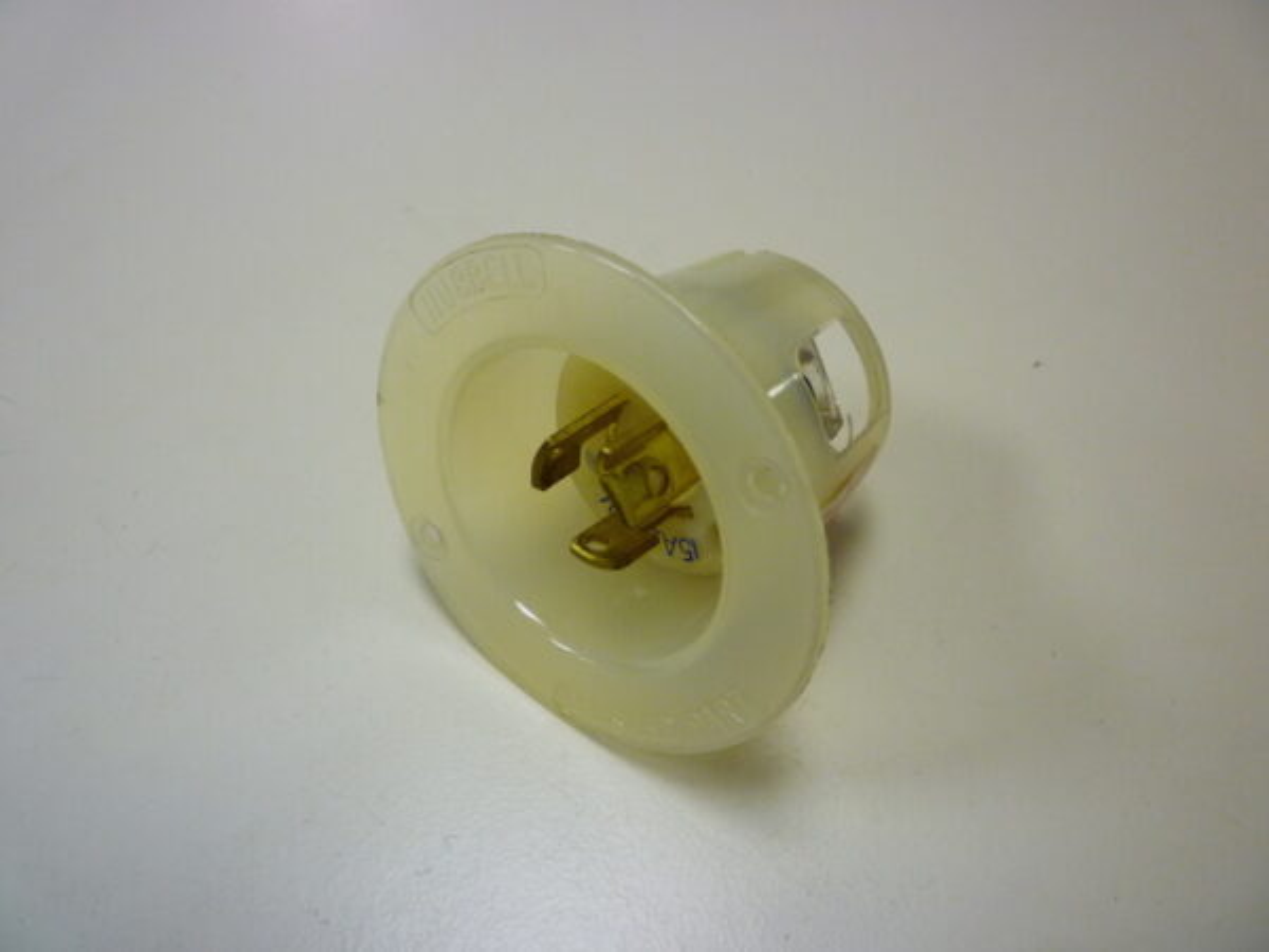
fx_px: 1063
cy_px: 476
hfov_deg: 61.7
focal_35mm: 29
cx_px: 634
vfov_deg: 48.2
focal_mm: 5.2
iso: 250
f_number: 3.3
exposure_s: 1/30
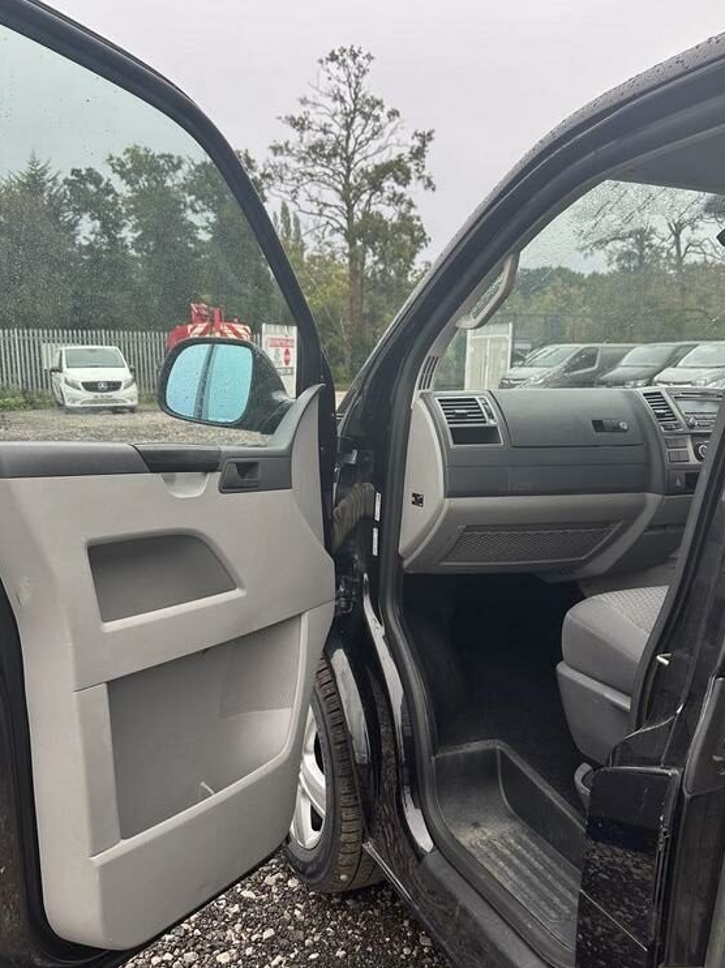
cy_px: 545
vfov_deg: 61.5
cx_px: 352
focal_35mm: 29
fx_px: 810
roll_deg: -0.5
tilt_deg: -11.0
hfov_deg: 48.2
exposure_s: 1/166
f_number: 1.78
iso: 80
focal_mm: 6.86
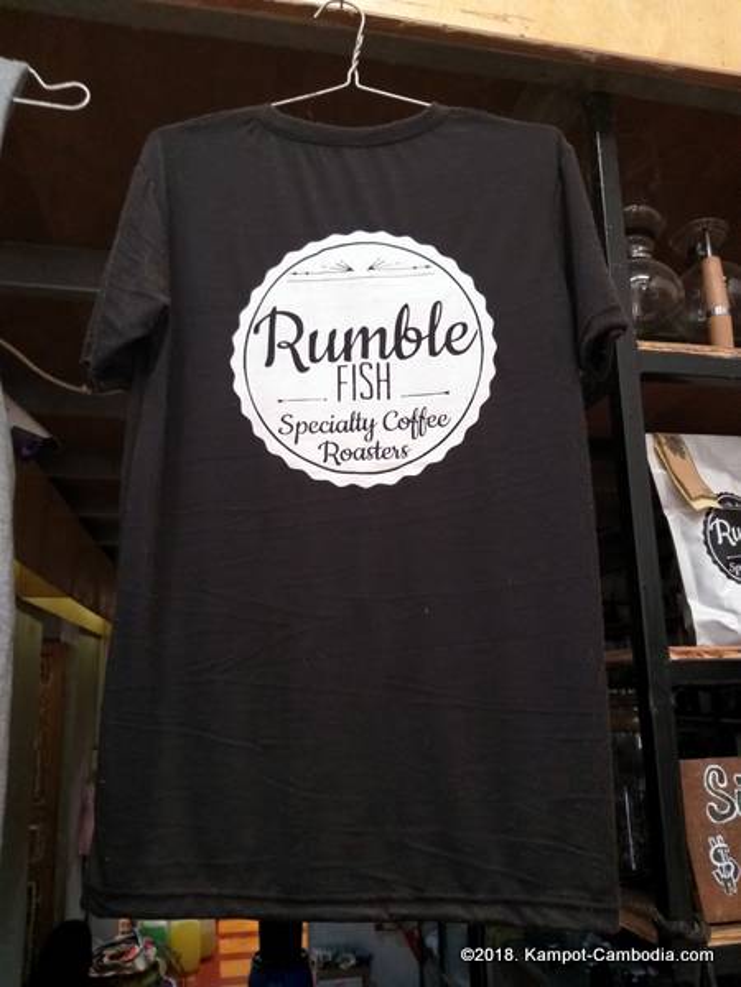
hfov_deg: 53.1
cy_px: 494
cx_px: 370
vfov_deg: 67.3
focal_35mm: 26
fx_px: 742
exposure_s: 1/25
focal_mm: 3.93
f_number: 1.7
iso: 160
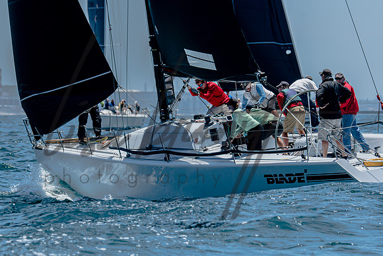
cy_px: 150
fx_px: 4236
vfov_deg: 3.5
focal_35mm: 398
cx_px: 201
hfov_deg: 5.2
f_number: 5.3
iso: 200
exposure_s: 1/1600
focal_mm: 220
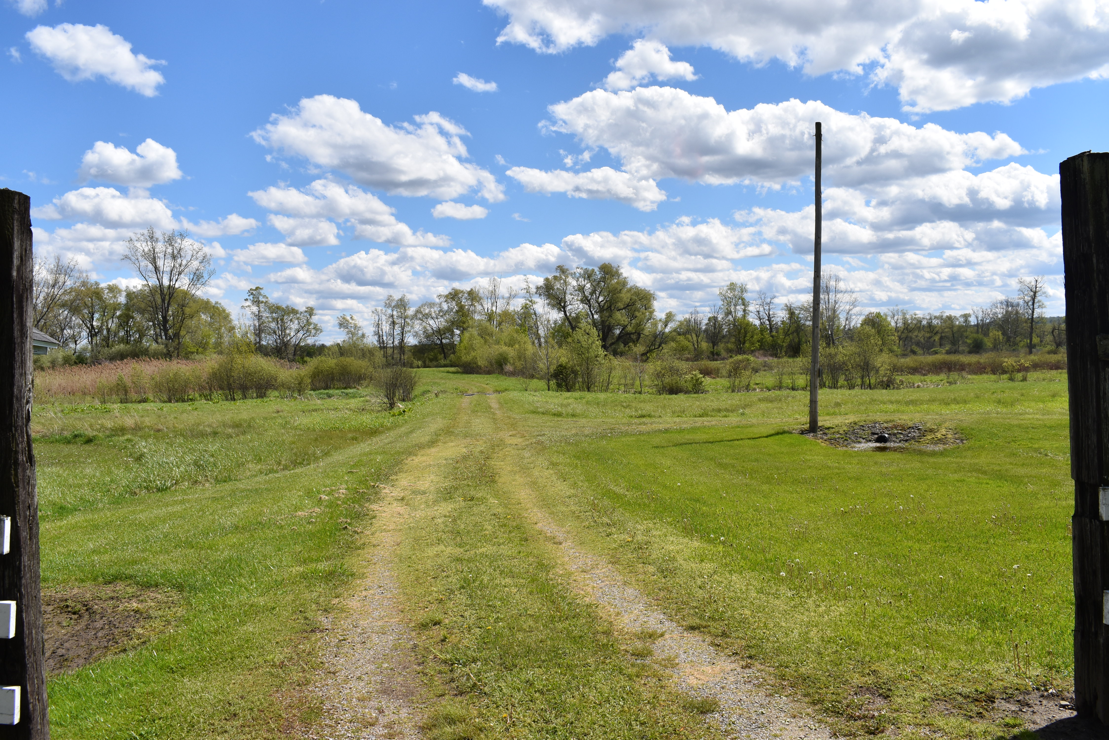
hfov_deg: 59.5
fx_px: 971
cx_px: 554
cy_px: 370
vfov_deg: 41.7
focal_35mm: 32
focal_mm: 21
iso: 200
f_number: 10
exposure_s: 1/400
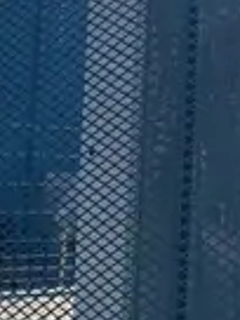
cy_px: -29
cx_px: 525
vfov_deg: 13.8
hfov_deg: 9.7
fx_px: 1294
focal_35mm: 140
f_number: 1.8
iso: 32
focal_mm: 4.25
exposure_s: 1/5025
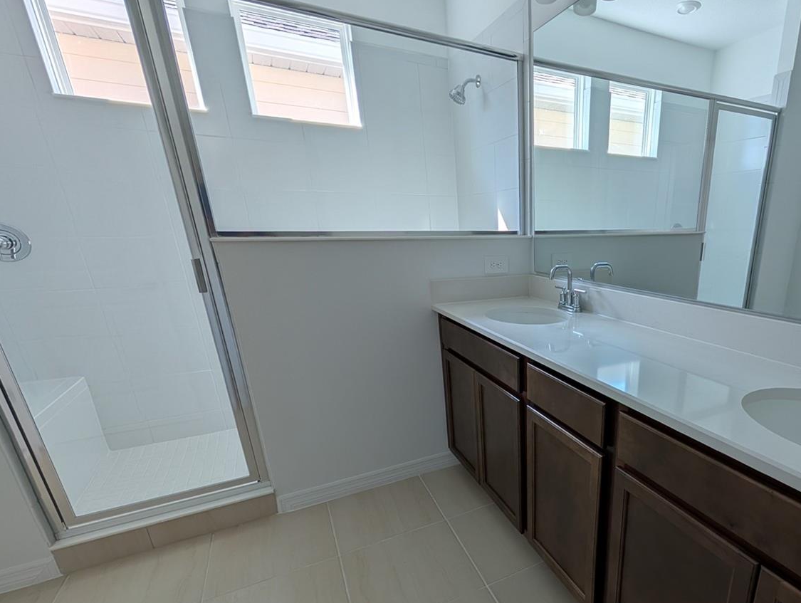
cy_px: 379
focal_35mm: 17
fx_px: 394
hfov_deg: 87.3
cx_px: 543
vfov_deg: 73.5
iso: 51
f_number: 1.7
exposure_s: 1/311
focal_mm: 2.02
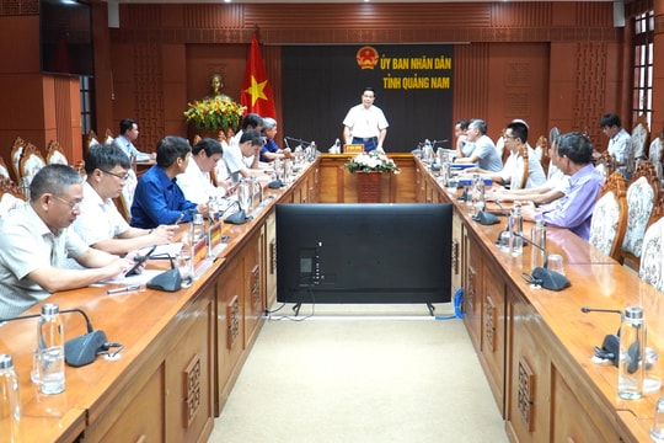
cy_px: 222
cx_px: 332
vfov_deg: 38.4
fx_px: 636
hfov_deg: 55.1
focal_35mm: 34
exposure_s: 1/160
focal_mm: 23
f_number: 4
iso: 1250
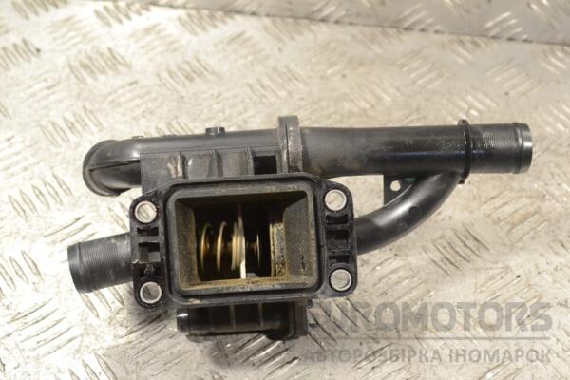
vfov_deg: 22.6
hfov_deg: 33.4
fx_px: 950
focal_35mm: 60
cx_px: 285
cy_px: 190
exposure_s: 1/250
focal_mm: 40
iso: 3200
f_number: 8
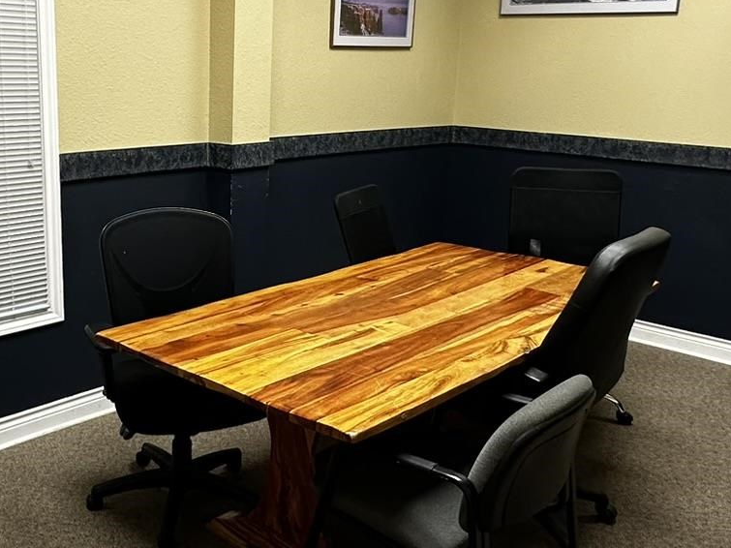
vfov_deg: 37.6
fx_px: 802
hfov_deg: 48.2
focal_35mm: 38
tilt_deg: -11.2
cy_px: 238
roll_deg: -1.9
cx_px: 246
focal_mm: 2.22
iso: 160
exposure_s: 1/60
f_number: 2.2
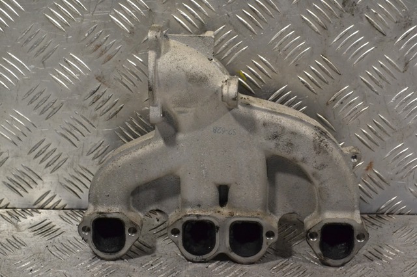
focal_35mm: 75
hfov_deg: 27.0
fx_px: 868
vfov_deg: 18.2
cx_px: 208
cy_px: 138
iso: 3200
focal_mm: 50
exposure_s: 1/320
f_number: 9
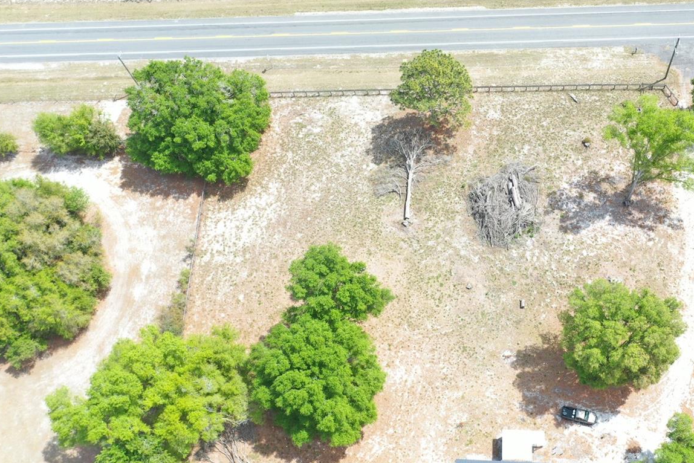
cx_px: 457
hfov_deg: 48.8
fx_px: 752
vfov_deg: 34.2
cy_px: 205
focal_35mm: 39
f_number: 4
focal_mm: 10.26
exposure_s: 1/320
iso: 100
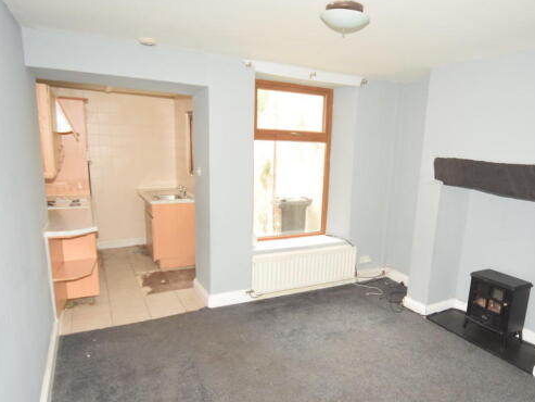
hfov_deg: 73.6
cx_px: 299
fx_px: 356
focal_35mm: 23
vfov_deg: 58.6
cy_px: 231
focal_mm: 12
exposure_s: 1/100
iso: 800
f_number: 5
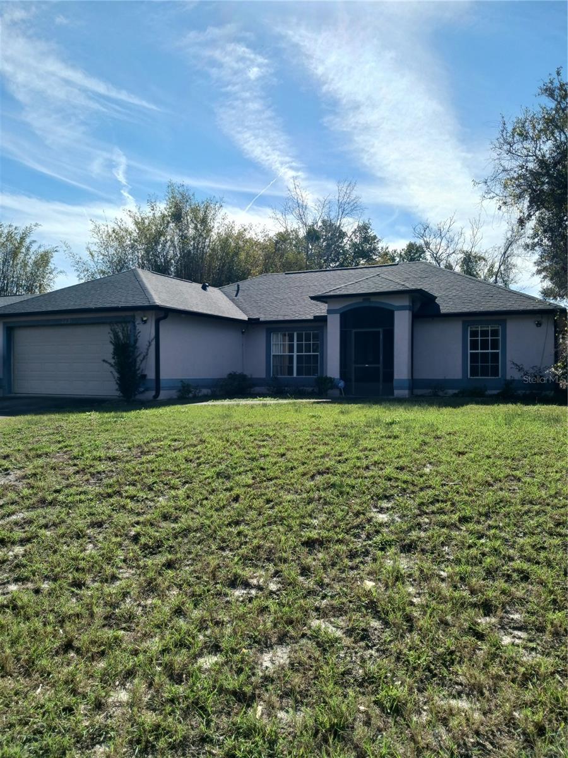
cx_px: 284
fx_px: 591
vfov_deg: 65.3
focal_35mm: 27
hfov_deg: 51.4
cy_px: 379
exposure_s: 1/553
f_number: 1.8
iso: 20
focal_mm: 4
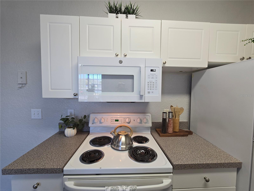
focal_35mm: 13
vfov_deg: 89.9
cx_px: 127
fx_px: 95
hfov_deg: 106.2
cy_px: 96
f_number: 2.2
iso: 64
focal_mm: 2.2
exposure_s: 1/60
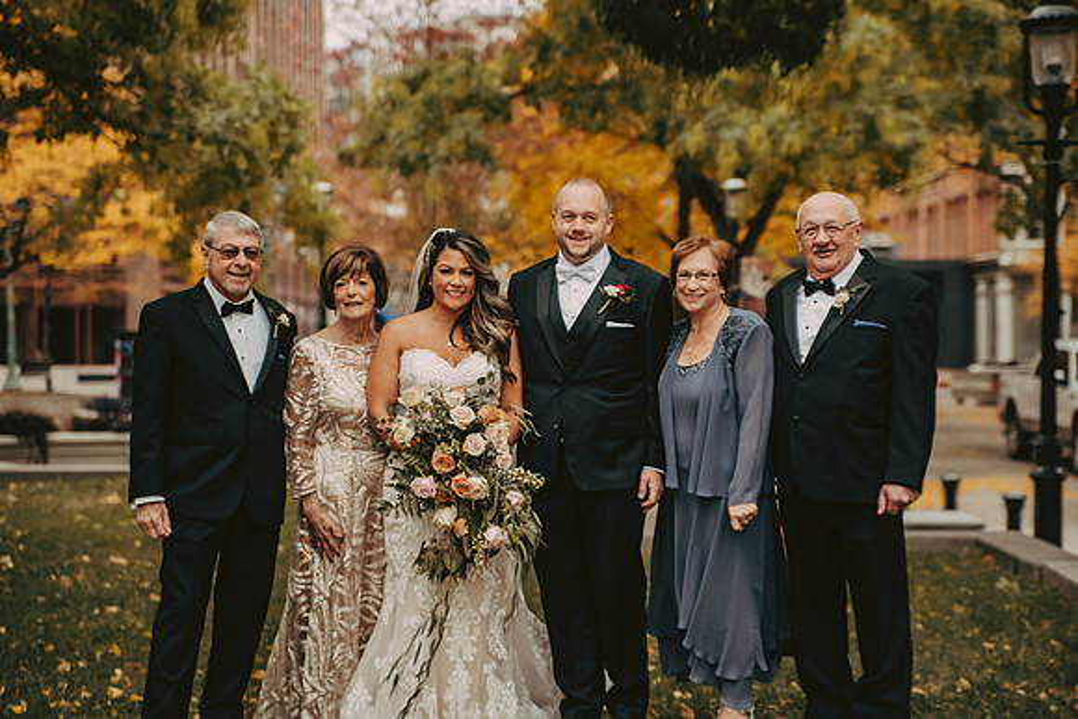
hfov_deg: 27.0
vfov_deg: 18.2
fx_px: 2246
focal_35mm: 75
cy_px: 360
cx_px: 539
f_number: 3.2
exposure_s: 1/1000
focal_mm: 75
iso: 1250
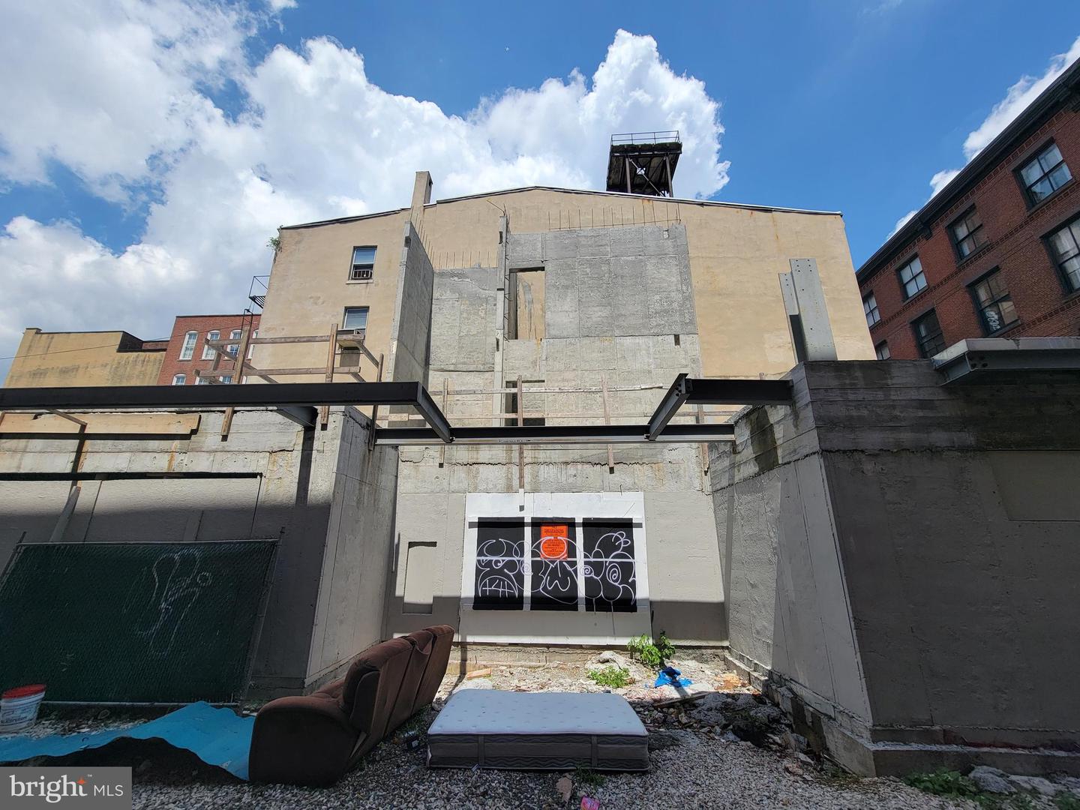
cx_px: 540
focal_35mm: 13
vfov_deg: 89.9
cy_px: 405
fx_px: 406
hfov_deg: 106.2
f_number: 2.2
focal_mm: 2.2
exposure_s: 1/2192
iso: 50
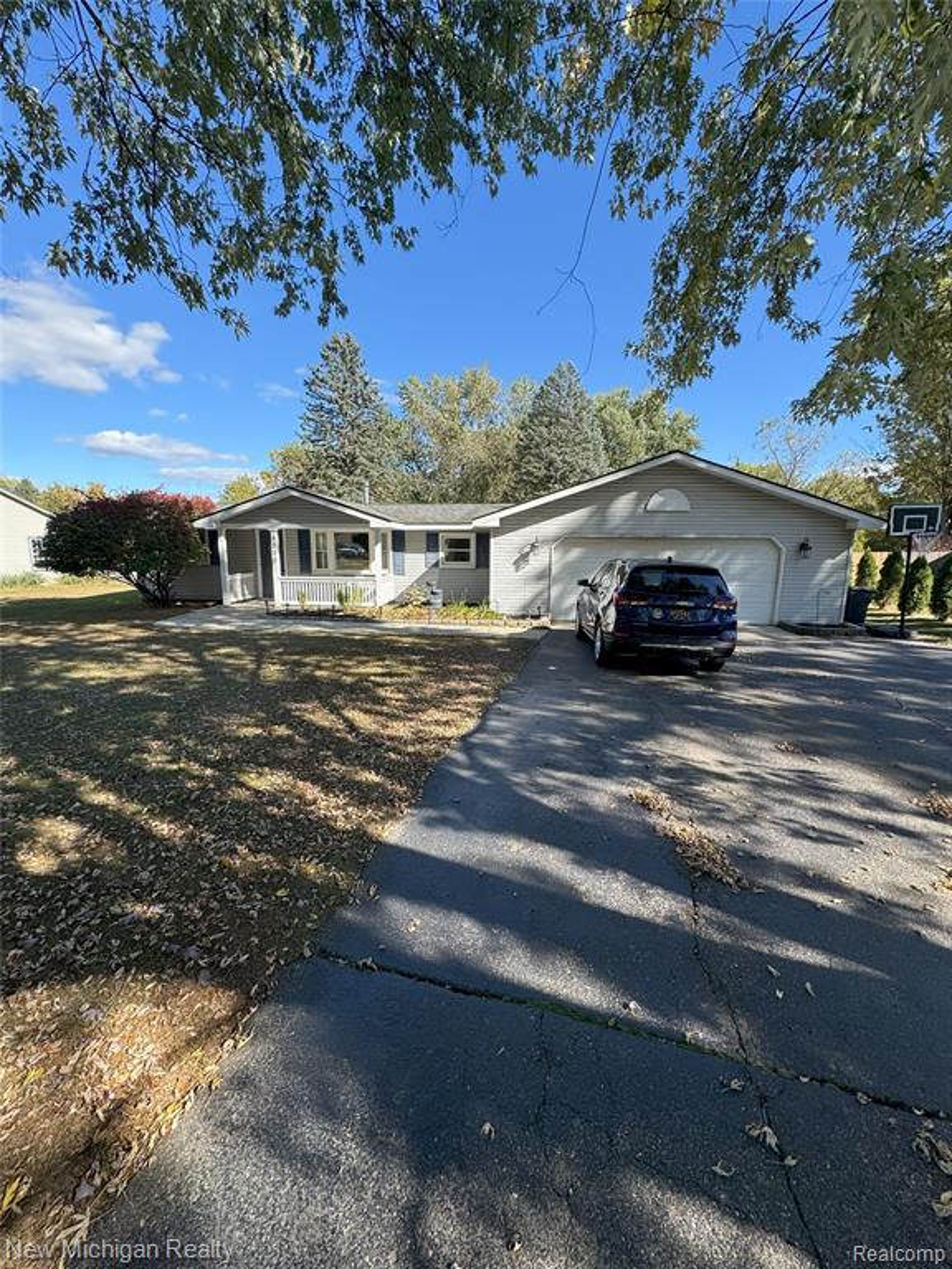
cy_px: 634
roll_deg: -0.4
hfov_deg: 85.7
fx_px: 513
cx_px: 476
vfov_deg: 102.1
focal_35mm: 14
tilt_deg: -10.3
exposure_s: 1/625
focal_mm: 2.22
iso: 40
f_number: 2.2
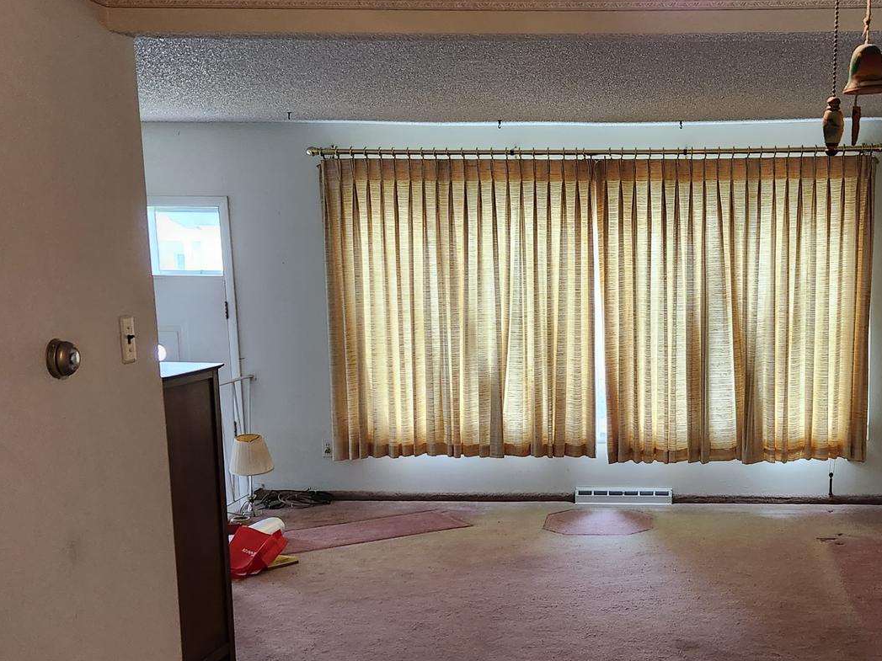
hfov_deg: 41.2
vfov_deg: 31.9
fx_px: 1146
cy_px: 439
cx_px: 632
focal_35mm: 45
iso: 400
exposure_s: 1/120
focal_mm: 5.4
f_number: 1.8
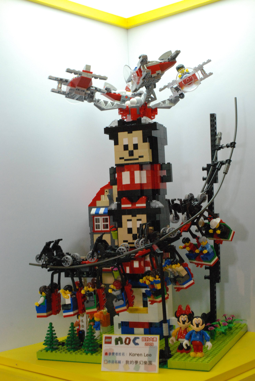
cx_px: 128
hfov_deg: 25.8
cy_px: 190
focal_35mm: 52
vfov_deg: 37.8
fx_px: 556
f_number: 11
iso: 1600
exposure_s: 1/30
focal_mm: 35
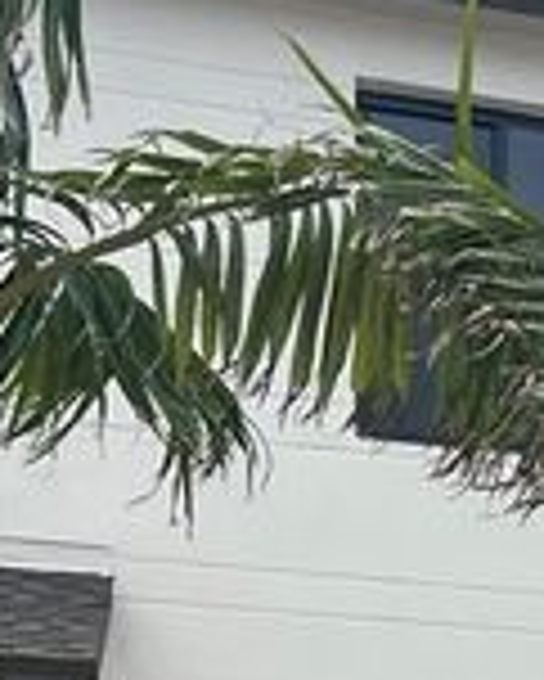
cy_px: 1169
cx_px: 967
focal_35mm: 112
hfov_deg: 12.6
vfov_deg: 15.2
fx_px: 2252
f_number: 1.5
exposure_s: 1/2045
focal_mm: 5.7
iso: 50
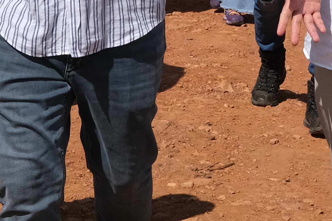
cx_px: 158
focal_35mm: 180
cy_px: -154
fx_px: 1660
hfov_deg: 11.4
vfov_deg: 7.4
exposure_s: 1/680
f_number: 9
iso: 250
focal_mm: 23
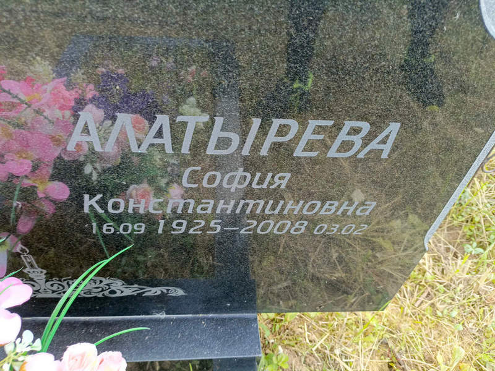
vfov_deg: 54.9
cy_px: 186
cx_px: 248
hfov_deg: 69.4
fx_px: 357
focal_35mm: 25
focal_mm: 4.76
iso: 182
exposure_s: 1/100
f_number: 1.69
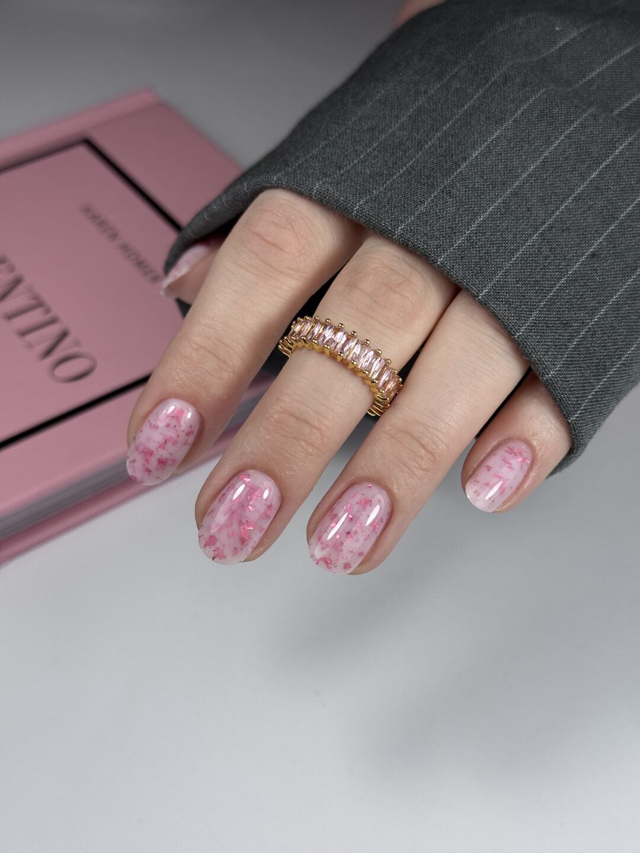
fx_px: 1183
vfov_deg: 39.7
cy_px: 426
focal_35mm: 48
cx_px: 320
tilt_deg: -45.9
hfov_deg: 30.3
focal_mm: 6.76
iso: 64
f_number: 1.78
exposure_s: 1/2110
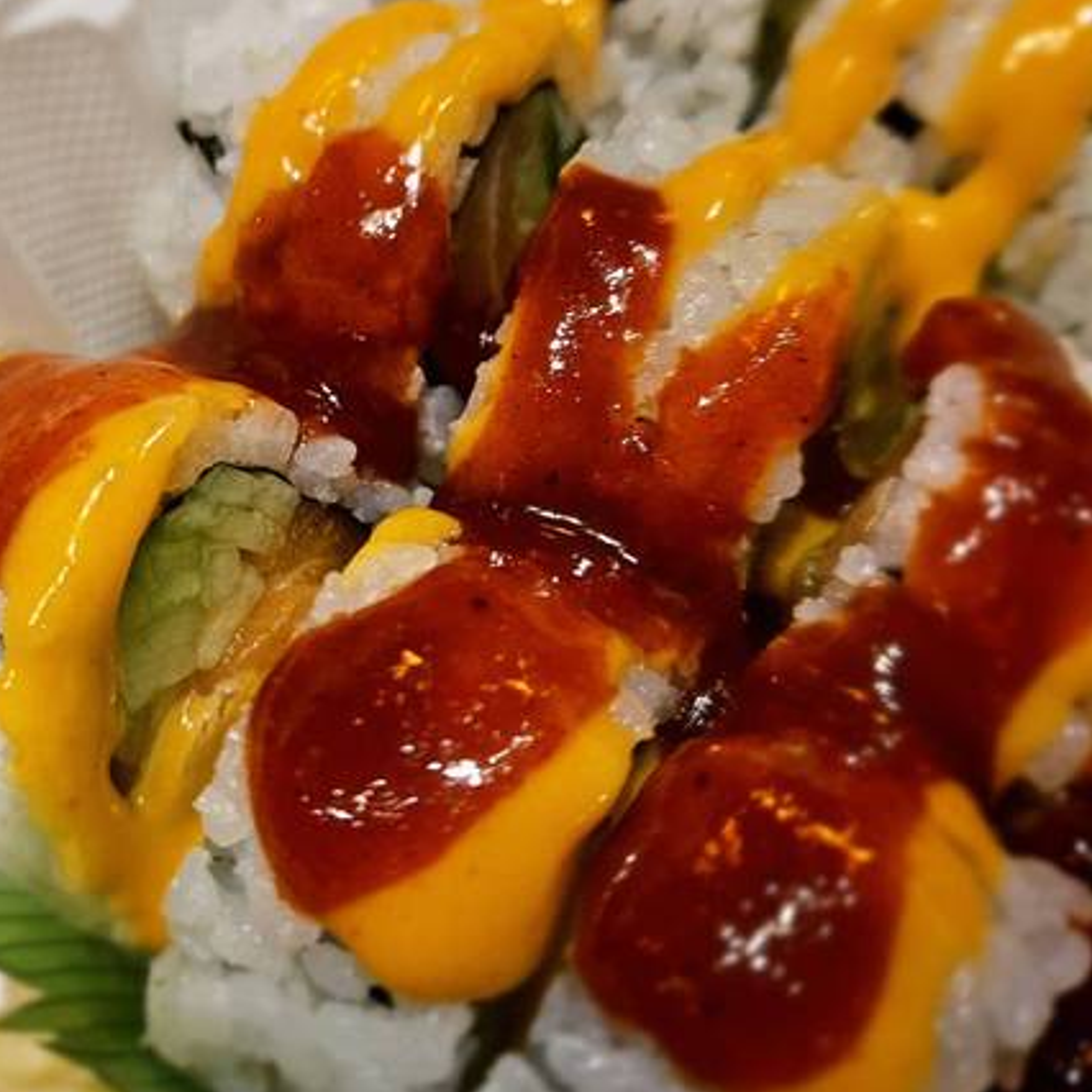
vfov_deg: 57.3
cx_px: 369
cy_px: 556
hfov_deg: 56.2
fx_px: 999
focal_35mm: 28
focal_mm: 5.4
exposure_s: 1/60.2
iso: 100
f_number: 1.8
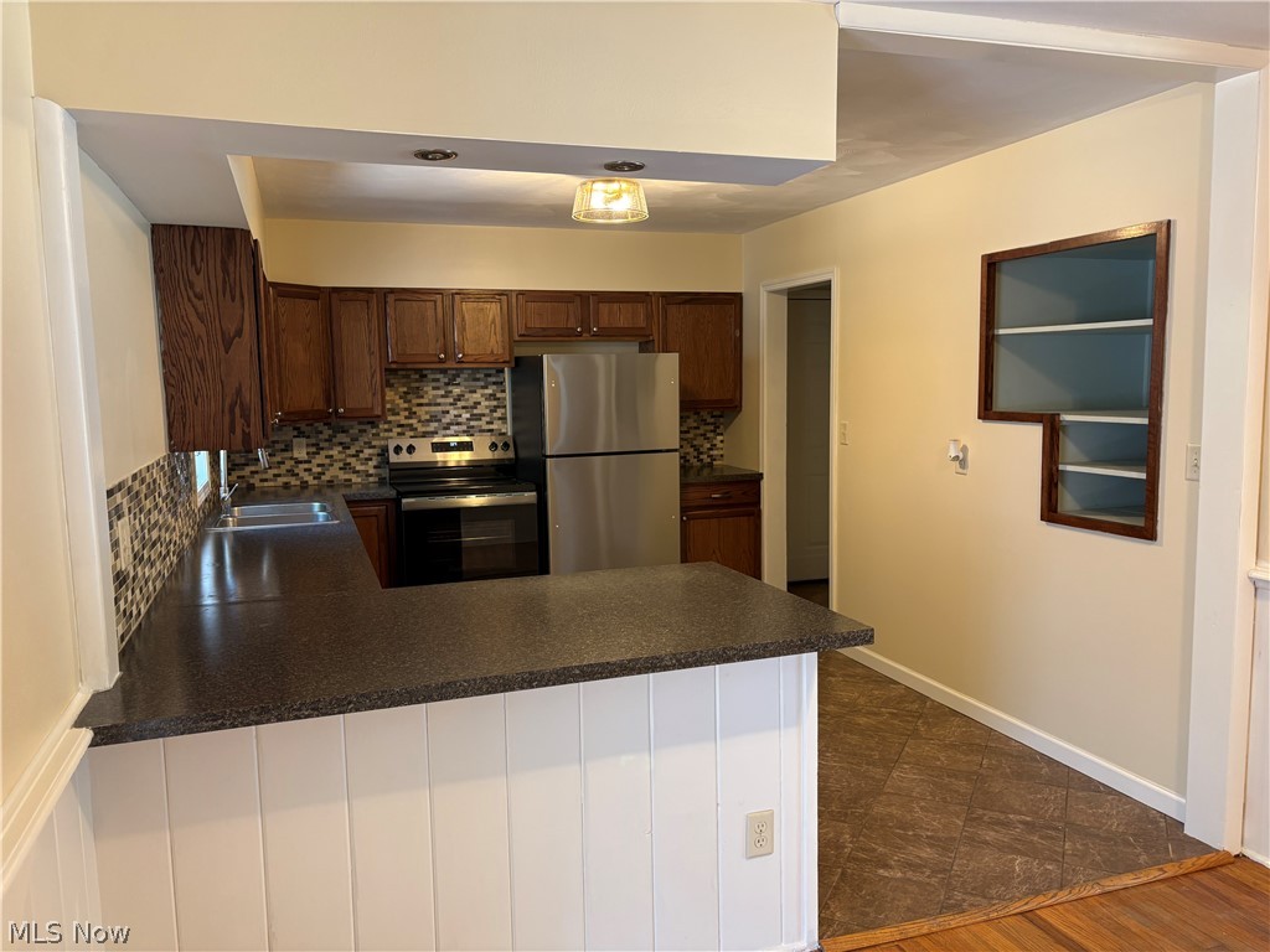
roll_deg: +1.9
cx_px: 635
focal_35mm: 26
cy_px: 476
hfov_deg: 67.3
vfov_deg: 53.1
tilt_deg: -5.7
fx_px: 954
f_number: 1.6
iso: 125
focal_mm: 5.96
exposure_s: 1/60
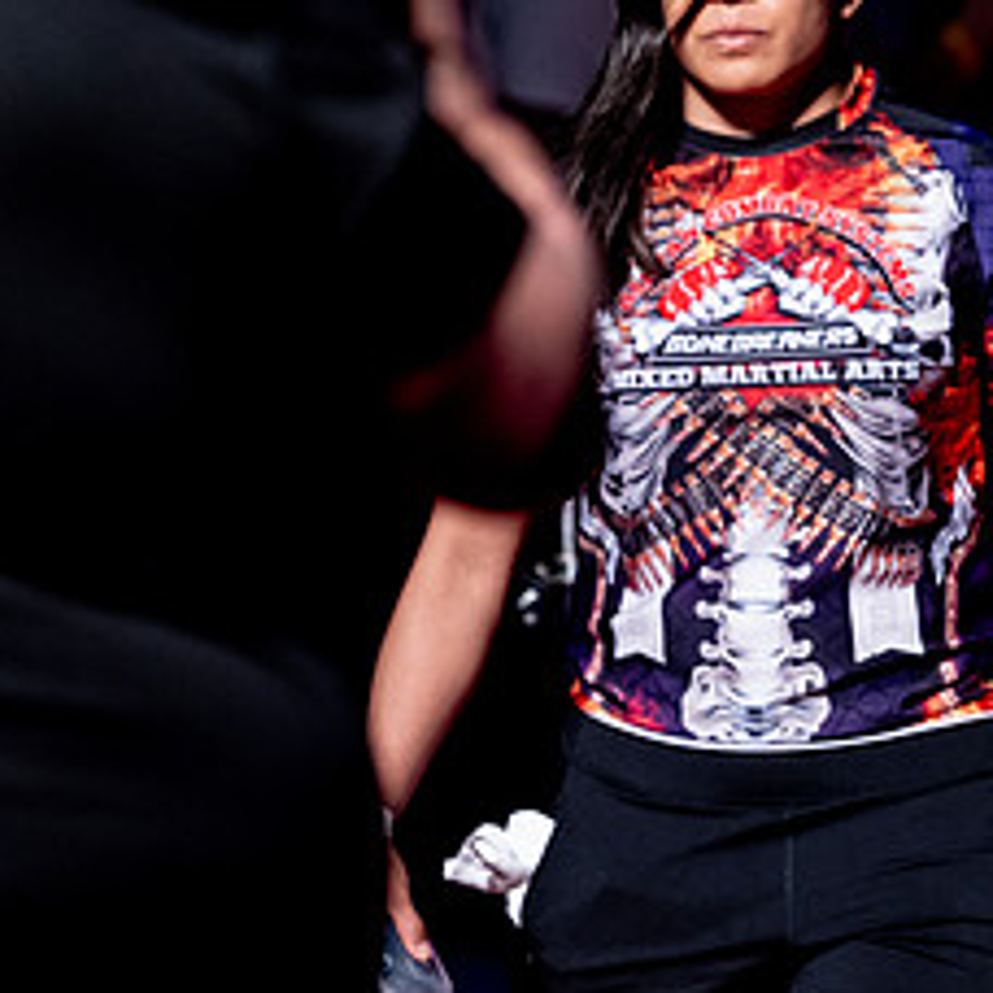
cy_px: 355
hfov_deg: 5.4
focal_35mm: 325
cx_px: 1141
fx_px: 10548
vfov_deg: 5.4
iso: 2500
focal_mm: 150
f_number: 2.8
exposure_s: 1/640
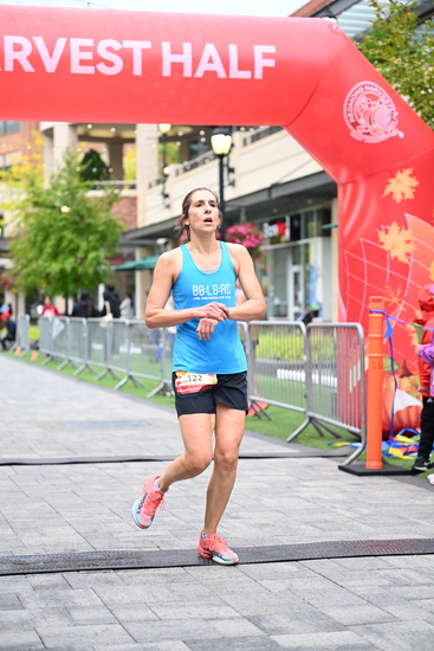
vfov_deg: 28.8
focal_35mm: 70
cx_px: 217
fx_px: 1265
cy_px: 326
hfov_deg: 19.5
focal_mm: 70
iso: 1250
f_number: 2.8
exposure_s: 1/1600
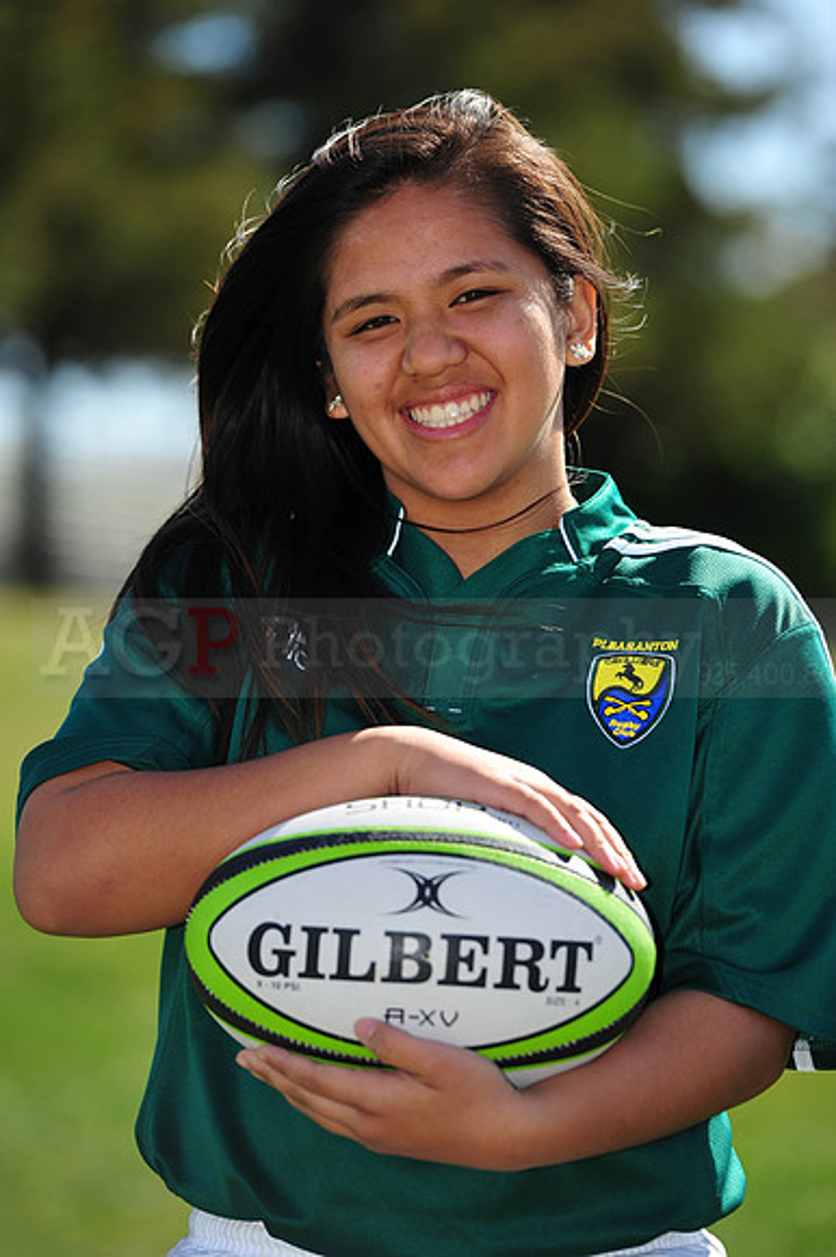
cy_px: 628
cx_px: 418
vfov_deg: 10.3
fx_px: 6974
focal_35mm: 200
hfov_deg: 6.9
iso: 200
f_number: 4
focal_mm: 200
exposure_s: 1/1000
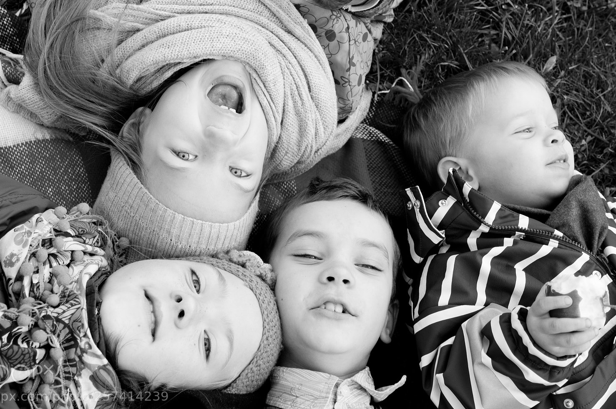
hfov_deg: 31.0
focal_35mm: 65
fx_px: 1111
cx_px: 284
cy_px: 207
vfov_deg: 20.9
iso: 200
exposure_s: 1/100
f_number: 4.8
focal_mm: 40
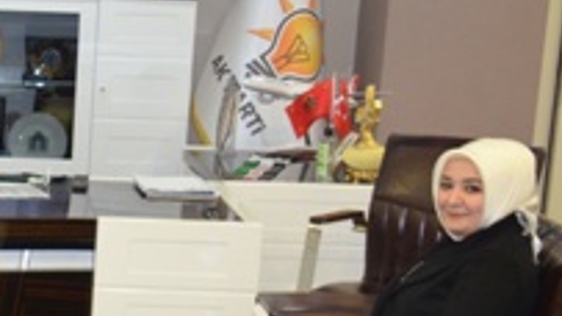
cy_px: 308
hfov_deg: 16.5
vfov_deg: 9.7
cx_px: -152
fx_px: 1842
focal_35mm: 124
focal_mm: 25
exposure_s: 1/60
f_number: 4
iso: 1000
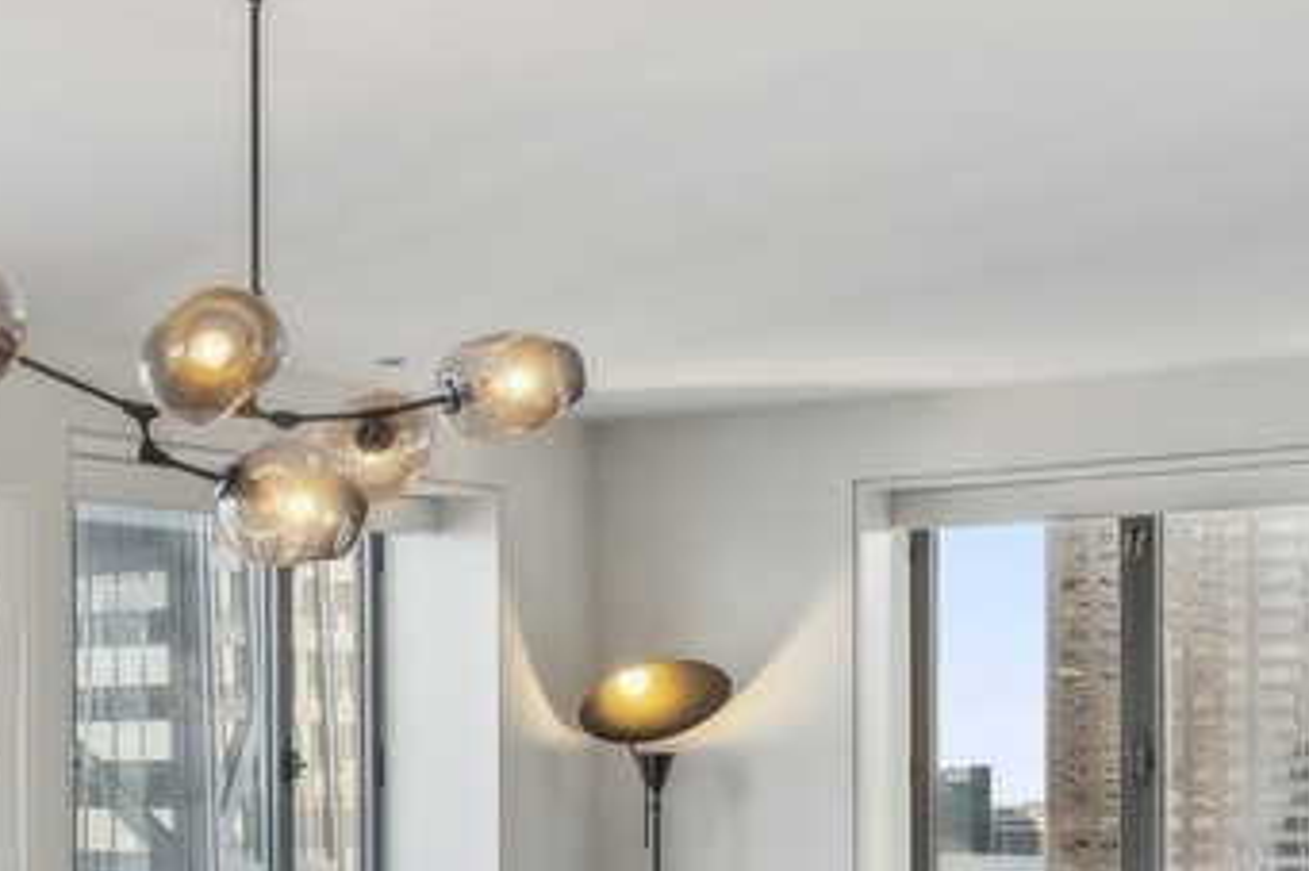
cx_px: -975
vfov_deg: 17.6
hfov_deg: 20.1
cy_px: 833
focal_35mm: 76
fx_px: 2762
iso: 320
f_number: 8
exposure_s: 1/30
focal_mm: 16
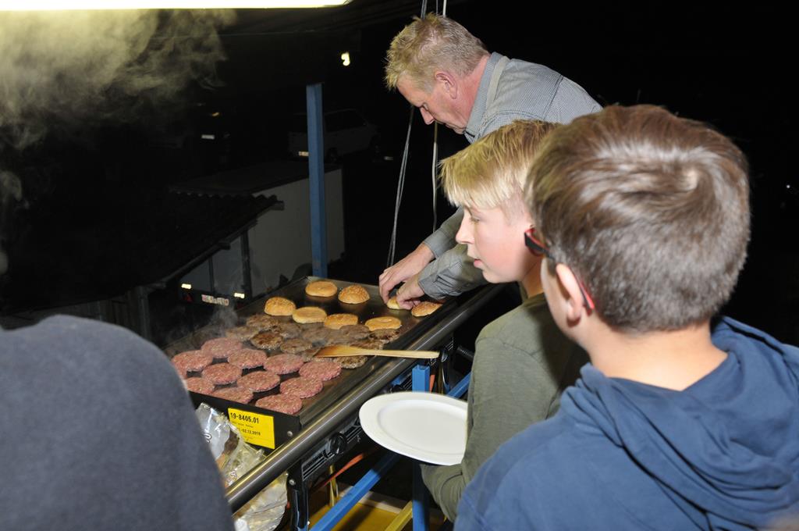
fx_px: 798
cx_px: 400
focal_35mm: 36
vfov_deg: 36.8
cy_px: 266
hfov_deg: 53.2
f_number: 5
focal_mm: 24
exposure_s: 1/60
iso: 320
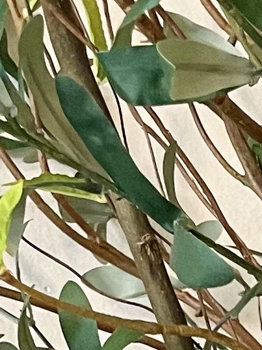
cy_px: 973
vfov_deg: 8.7
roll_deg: +3.6
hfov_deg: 7.4
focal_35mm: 195
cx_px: 502
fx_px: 1969
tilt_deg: +1.7
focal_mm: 4.2
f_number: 1.6
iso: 125
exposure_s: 1/60
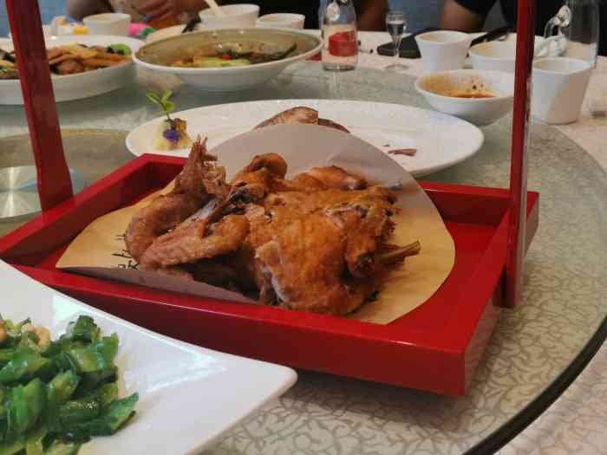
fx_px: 877
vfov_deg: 29.1
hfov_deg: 38.2
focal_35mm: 50
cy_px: 228
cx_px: 304
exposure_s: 1/100
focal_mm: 5.58
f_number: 1.8
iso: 125
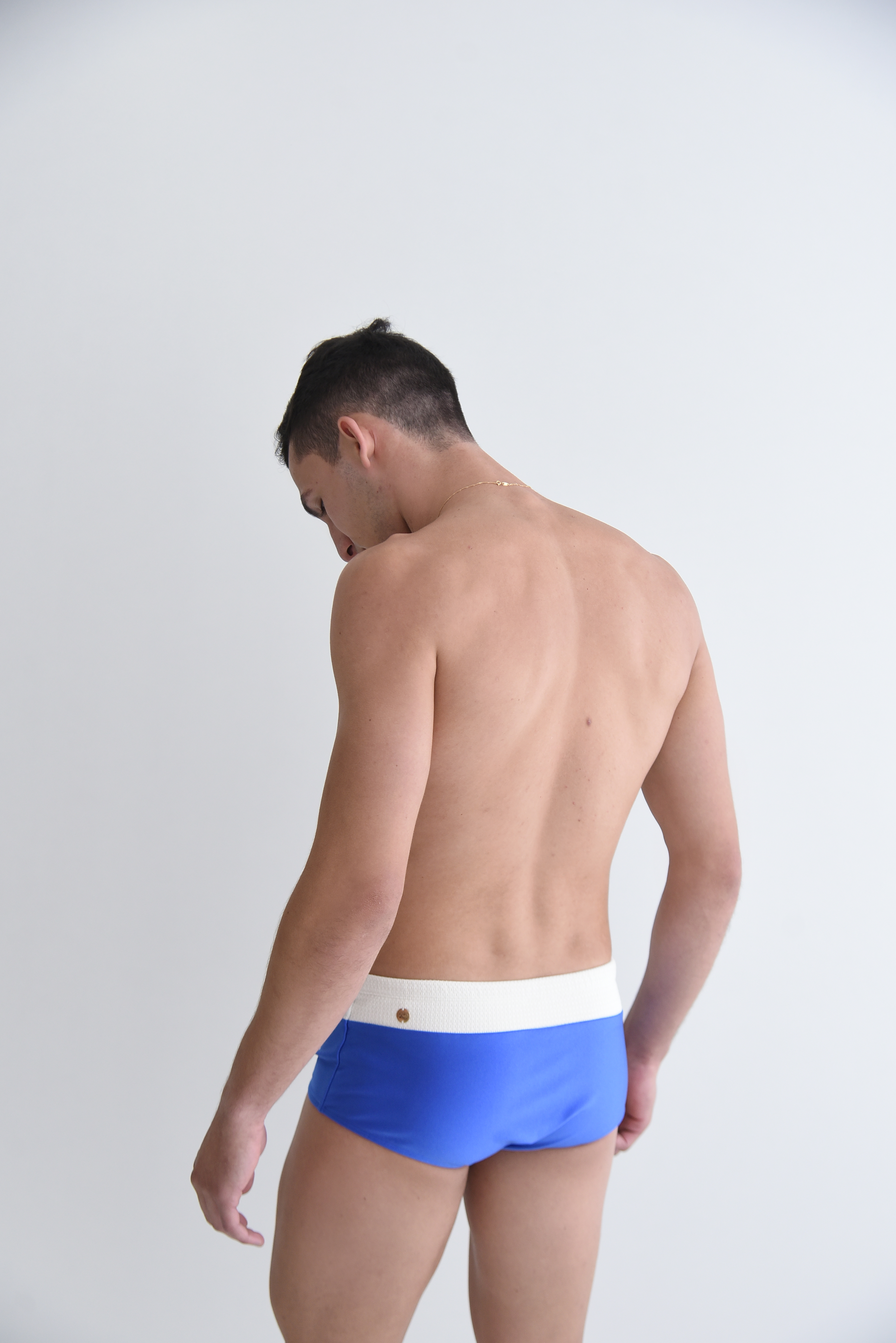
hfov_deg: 26.0
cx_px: 448
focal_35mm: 52
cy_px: 672
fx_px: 1939
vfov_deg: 38.2
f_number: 4
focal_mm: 52
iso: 640
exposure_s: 1/250
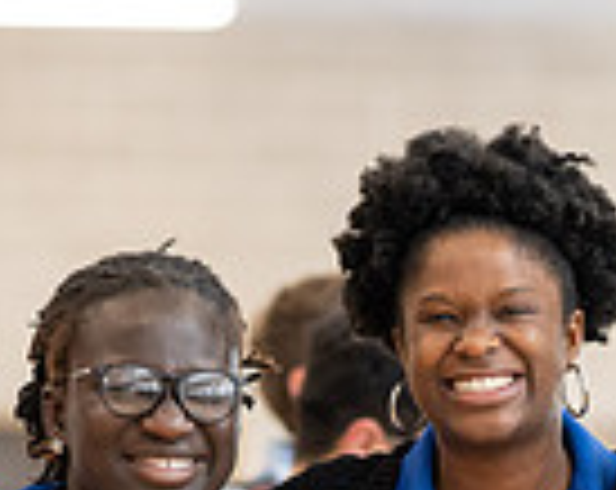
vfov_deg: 3.2
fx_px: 8860
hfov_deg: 4.0
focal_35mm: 487
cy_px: 472
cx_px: 501
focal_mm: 105
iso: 800
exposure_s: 1/160
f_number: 2.5
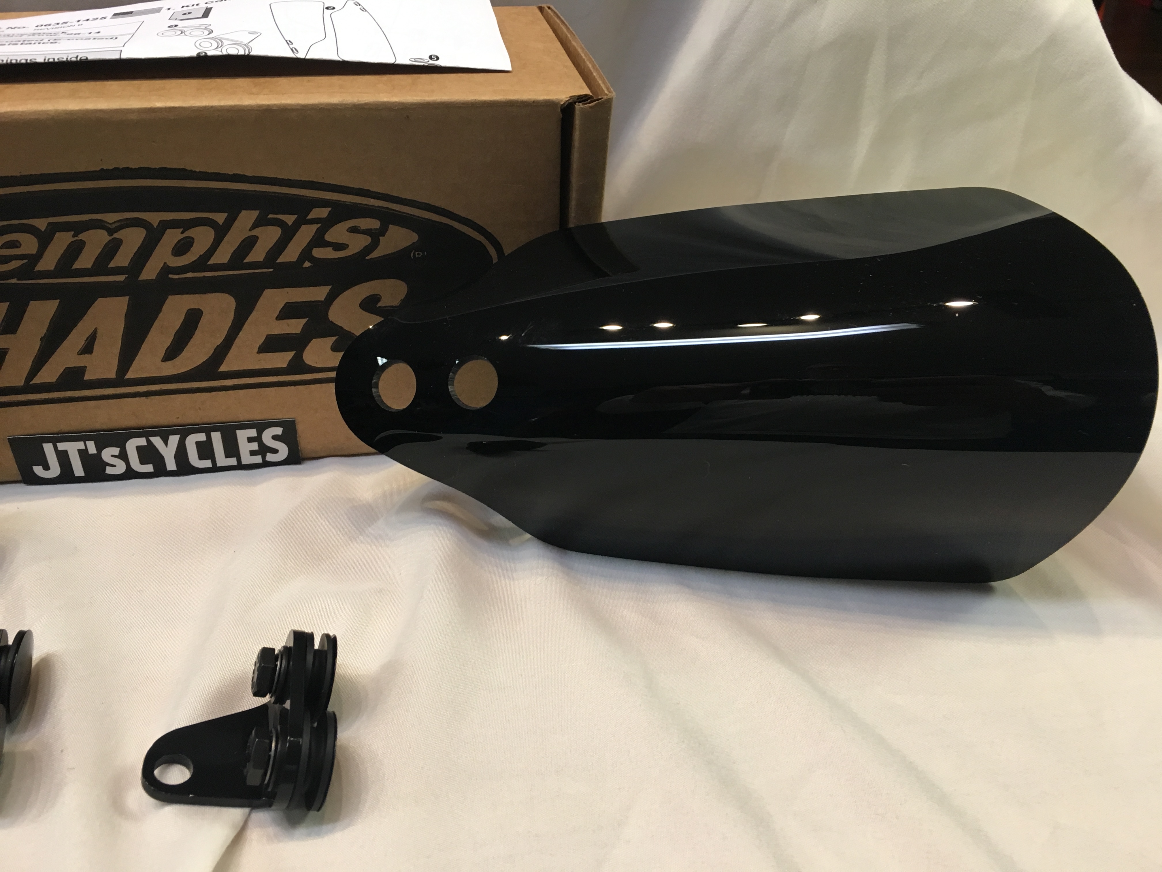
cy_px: 436
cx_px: 581
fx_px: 973
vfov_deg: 48.2
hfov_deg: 61.7
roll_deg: -2.3
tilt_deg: -34.9
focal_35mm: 29
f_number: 2.2
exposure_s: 1/30
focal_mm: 4.15
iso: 100
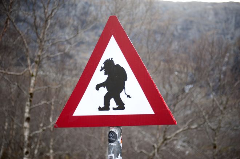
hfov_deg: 33.4
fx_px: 400
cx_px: 120
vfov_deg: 22.6
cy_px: 80
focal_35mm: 60
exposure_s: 1/100
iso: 500
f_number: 2.8
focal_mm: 60
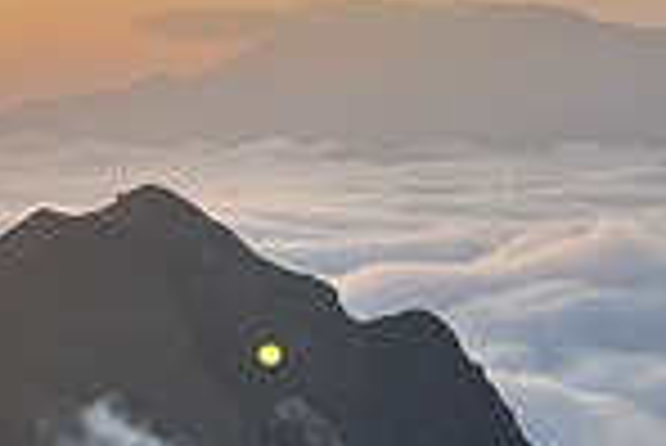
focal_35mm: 117
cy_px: 167
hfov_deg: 16.3
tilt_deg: -2.8
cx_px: -266
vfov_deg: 11.7
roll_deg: +1.4
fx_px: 2167
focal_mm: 5.7
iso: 50
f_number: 1.5
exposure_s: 1/1724
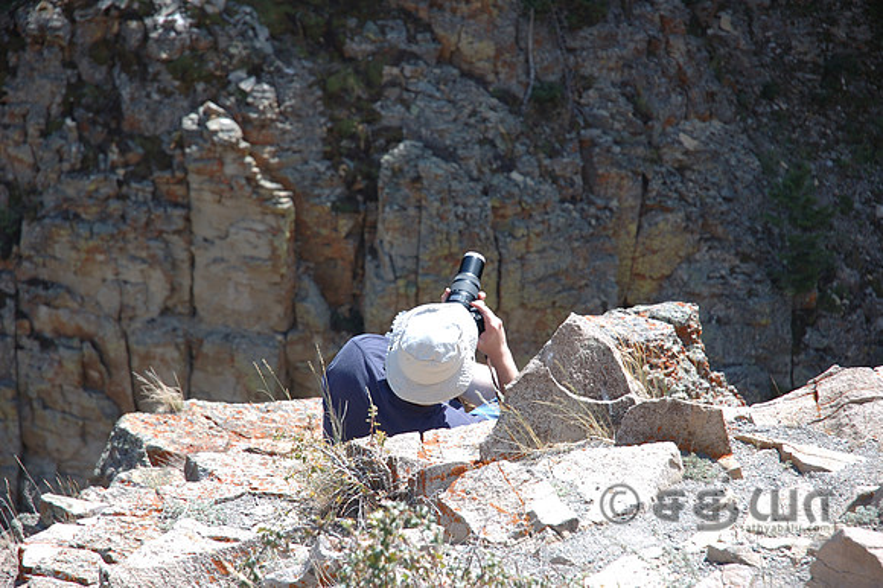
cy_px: 294
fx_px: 2574
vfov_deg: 13.0
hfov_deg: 19.5
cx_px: 442
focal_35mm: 105
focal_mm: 70
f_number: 5
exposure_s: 1/100
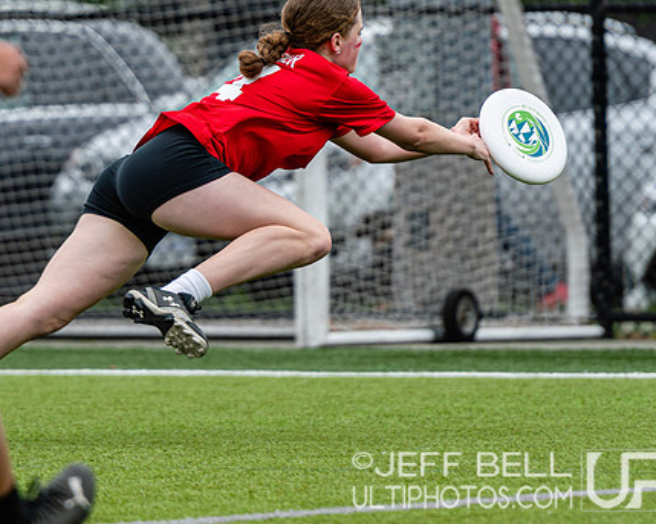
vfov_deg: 2.8
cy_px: 145
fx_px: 10618
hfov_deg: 3.5
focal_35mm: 547
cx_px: 216
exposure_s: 1/1000
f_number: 3.2
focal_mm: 200
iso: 110
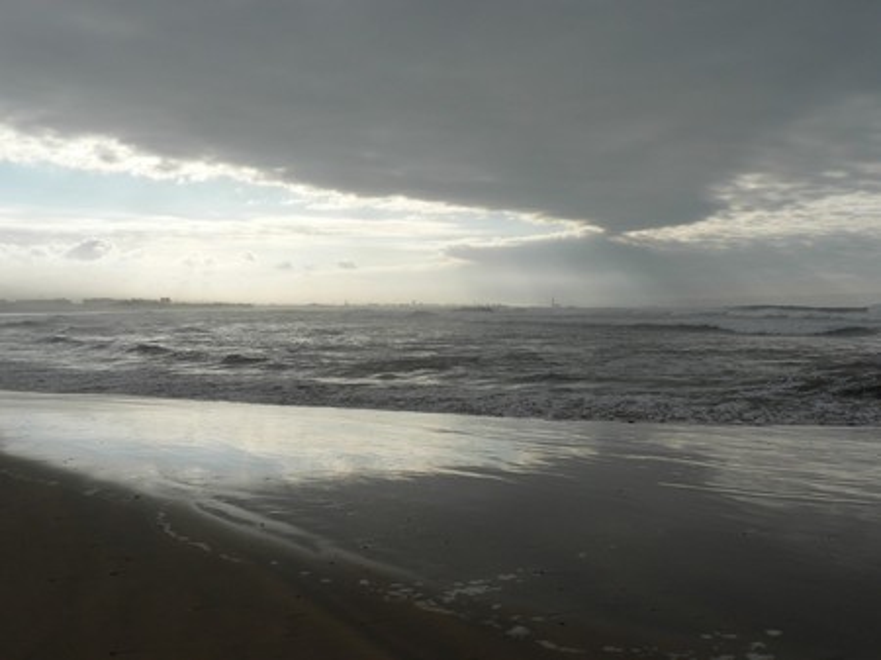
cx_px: 440
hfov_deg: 51.4
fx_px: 916
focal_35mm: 36
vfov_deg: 39.6
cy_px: 330
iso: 80
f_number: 5.6
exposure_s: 1/640
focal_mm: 6
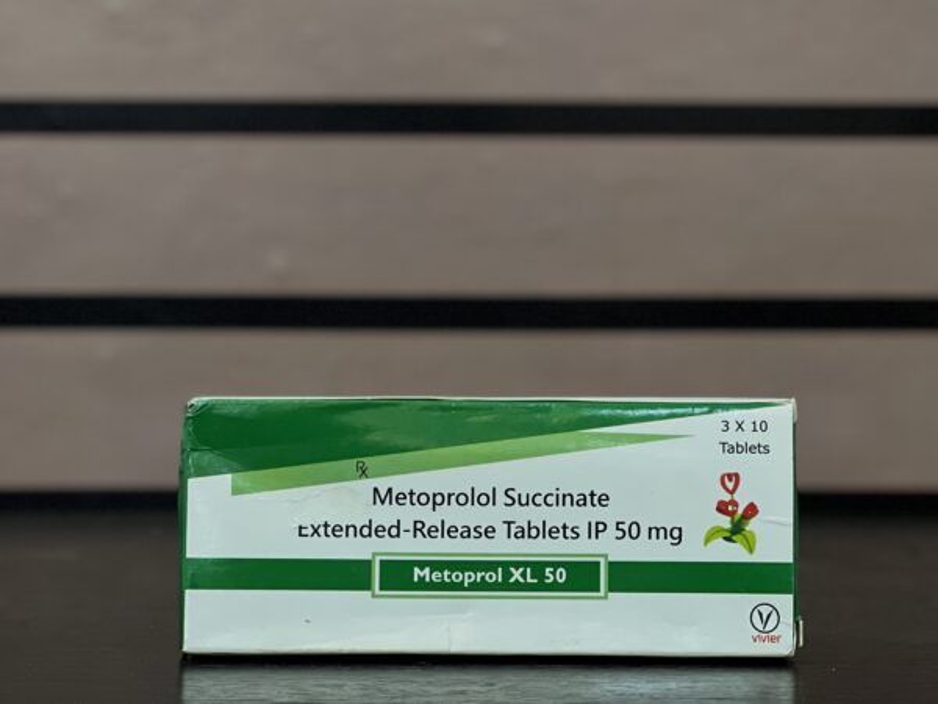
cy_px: 352
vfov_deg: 19.1
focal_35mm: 77
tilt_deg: +0.4
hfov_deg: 25.3
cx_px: 469
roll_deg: +0.2
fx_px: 2086
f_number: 2.8
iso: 250
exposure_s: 1/33
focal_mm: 9
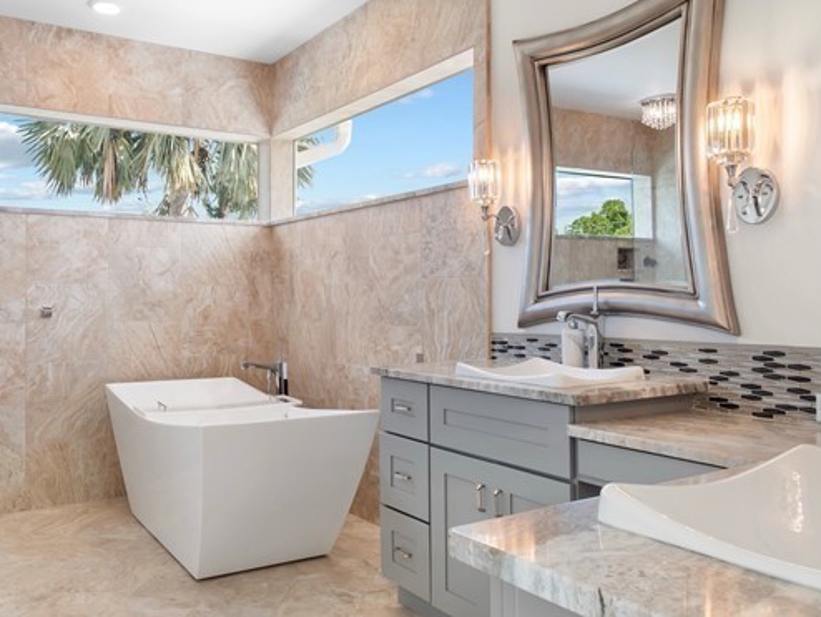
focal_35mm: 29
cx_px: 337
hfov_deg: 61.2
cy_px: 313
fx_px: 688
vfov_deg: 48.3
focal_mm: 7
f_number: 7.1
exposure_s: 1/13
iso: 200
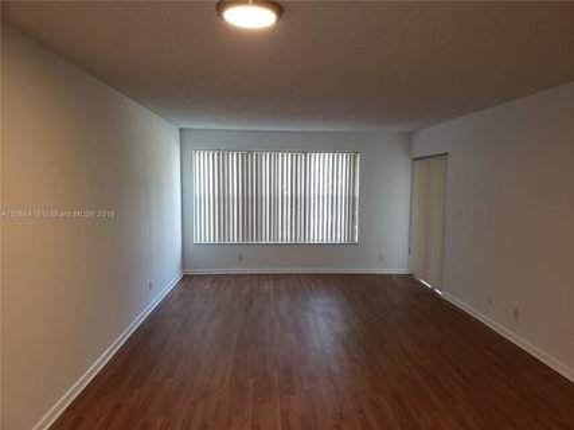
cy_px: 215
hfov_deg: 67.3
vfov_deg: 53.0
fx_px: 431
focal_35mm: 26
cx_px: 287
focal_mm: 4.3
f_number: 2.4
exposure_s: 1/24
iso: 80
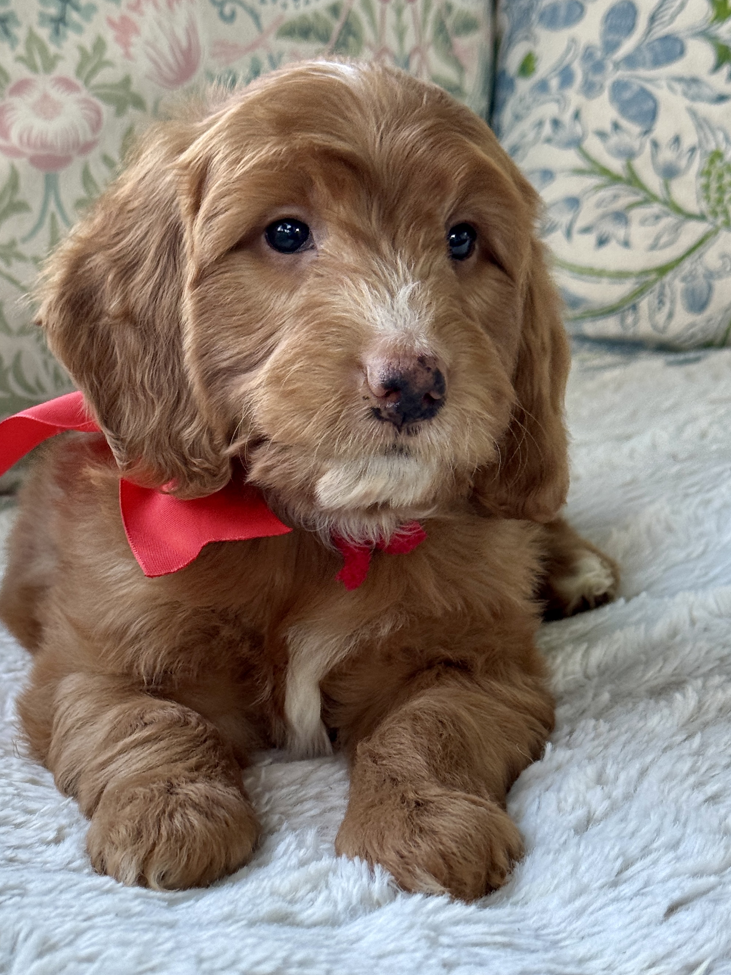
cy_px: 532
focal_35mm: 55
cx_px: 351
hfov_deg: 26.6
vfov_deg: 34.9
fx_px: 1549
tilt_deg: -21.4
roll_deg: +4.2
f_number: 1.78
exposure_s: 1/108
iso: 100
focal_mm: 6.76
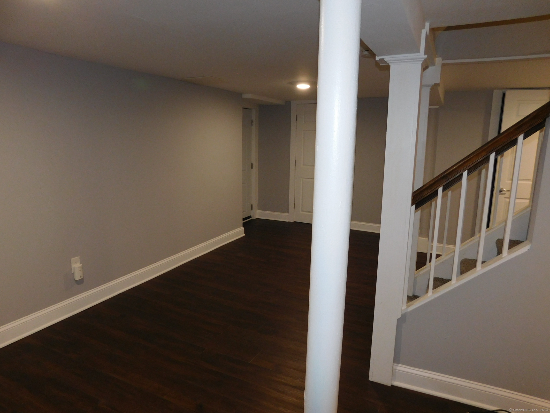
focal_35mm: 23
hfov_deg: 73.9
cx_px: 275
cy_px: 206
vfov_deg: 58.9
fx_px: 365
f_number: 3
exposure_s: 1/30
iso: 200
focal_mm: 4
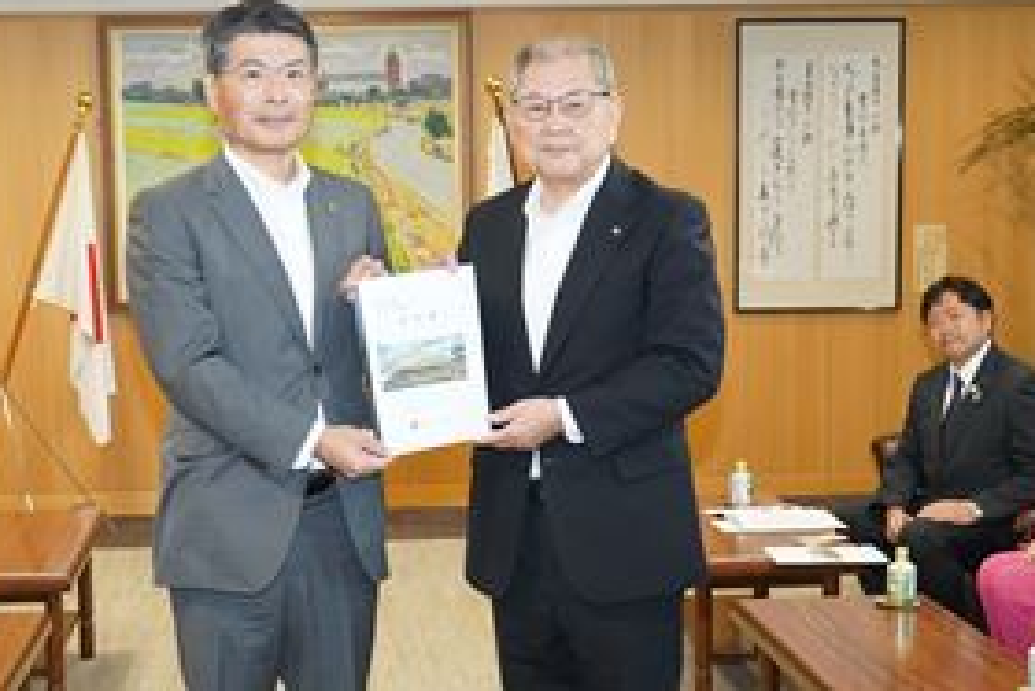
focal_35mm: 66
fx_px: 1898
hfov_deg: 30.4
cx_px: 399
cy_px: 423
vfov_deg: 20.6
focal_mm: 37
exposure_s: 1/60
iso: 1600
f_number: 6.3
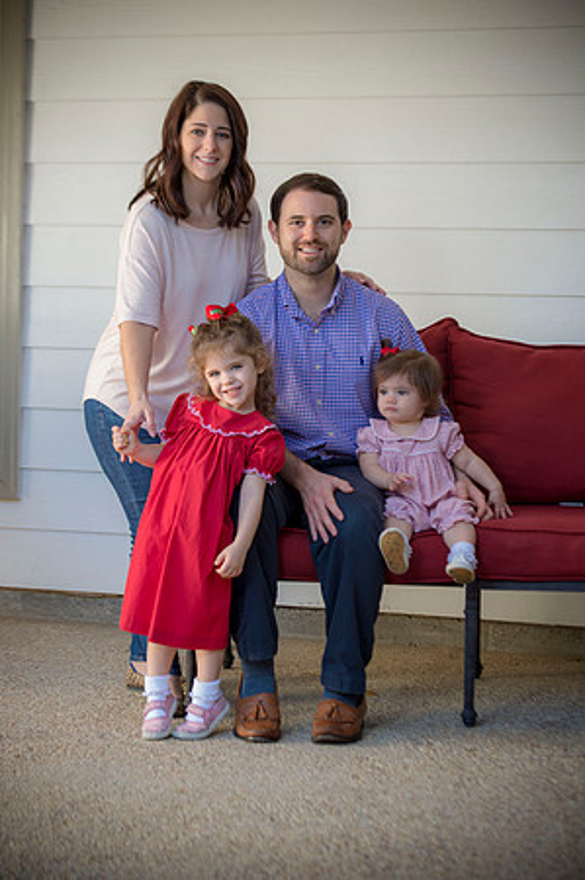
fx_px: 2248
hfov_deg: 14.8
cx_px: 292
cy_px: 440
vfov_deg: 22.2
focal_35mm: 92
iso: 320
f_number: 4
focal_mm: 92
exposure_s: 1/200
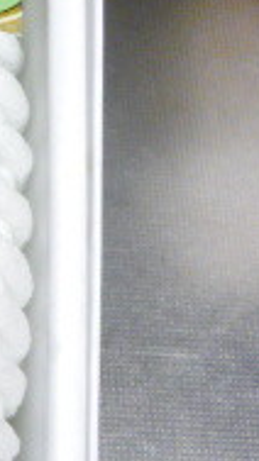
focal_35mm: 122
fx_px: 1493
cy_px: 237
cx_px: -452
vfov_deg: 17.6
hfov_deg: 8.6
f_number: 2.8
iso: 320
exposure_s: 1/30
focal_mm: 5.5
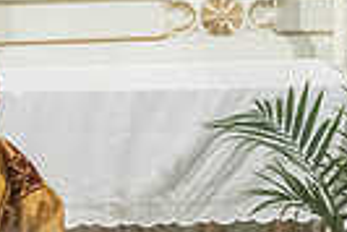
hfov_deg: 2.0
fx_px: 9707
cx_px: 106
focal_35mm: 1006
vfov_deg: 1.4
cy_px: 414
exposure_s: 1/60
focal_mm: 200
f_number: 14
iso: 5000
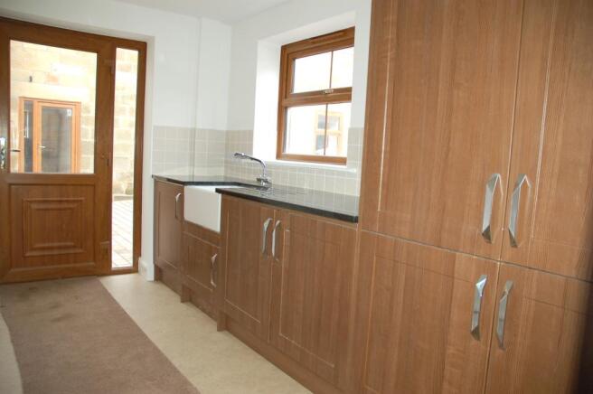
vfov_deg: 47.8
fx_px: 444
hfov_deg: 67.4
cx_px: 296
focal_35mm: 27
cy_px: 197
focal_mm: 18
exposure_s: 1/60
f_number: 3.5
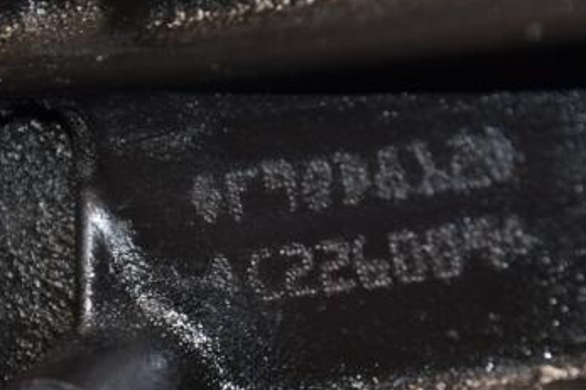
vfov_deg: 5.4
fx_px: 4132
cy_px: 191
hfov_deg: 8.1
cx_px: 252
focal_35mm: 254
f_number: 5.6
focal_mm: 98
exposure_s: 1/60
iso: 800
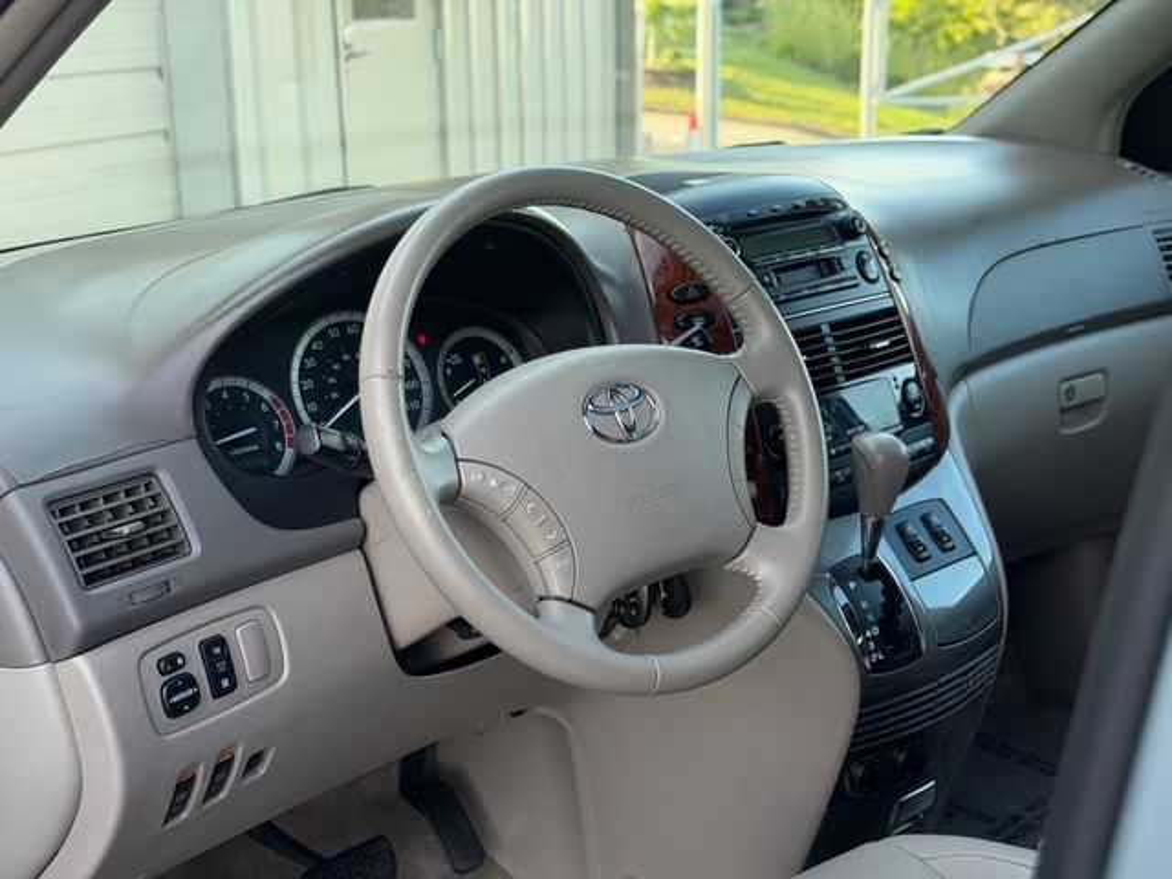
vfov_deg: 30.3
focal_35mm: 48
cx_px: 586
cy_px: 440
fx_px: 1625
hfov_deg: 39.7
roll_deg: +1.2
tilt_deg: -14.9
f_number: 1.78
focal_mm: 6.76
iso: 125
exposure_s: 1/212
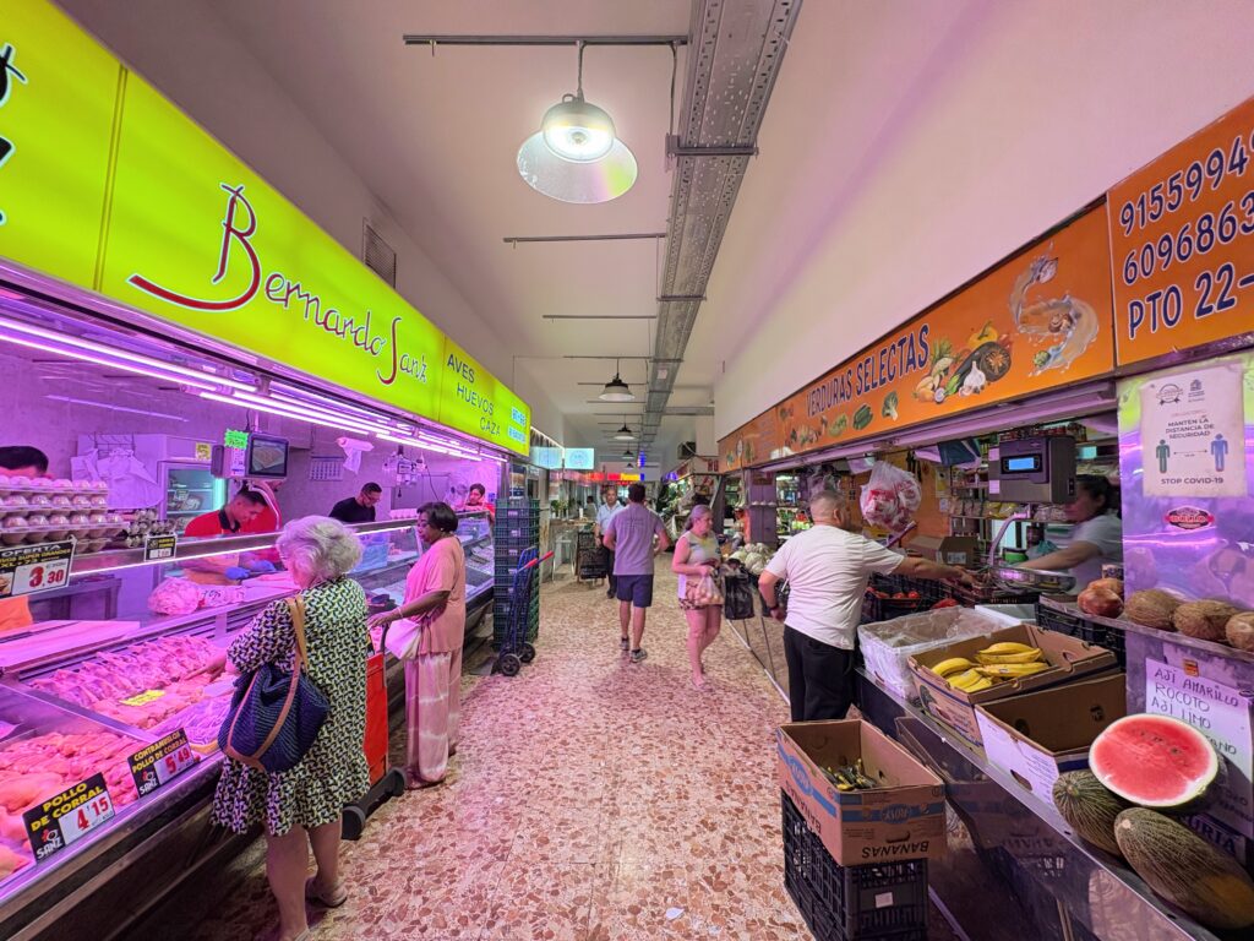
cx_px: 627
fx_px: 507
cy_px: 470
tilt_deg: +3.2
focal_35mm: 14
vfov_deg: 85.7
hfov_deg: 102.1
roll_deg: -0.5
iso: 200
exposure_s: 1/100
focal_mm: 2.22
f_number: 2.2
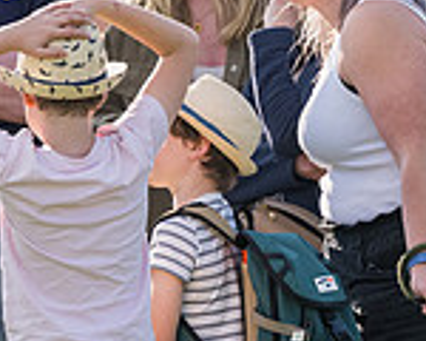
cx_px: 137
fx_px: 10238
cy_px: 341
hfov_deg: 2.4
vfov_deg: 1.9
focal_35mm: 812
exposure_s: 1/5000
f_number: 4
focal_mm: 145
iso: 800
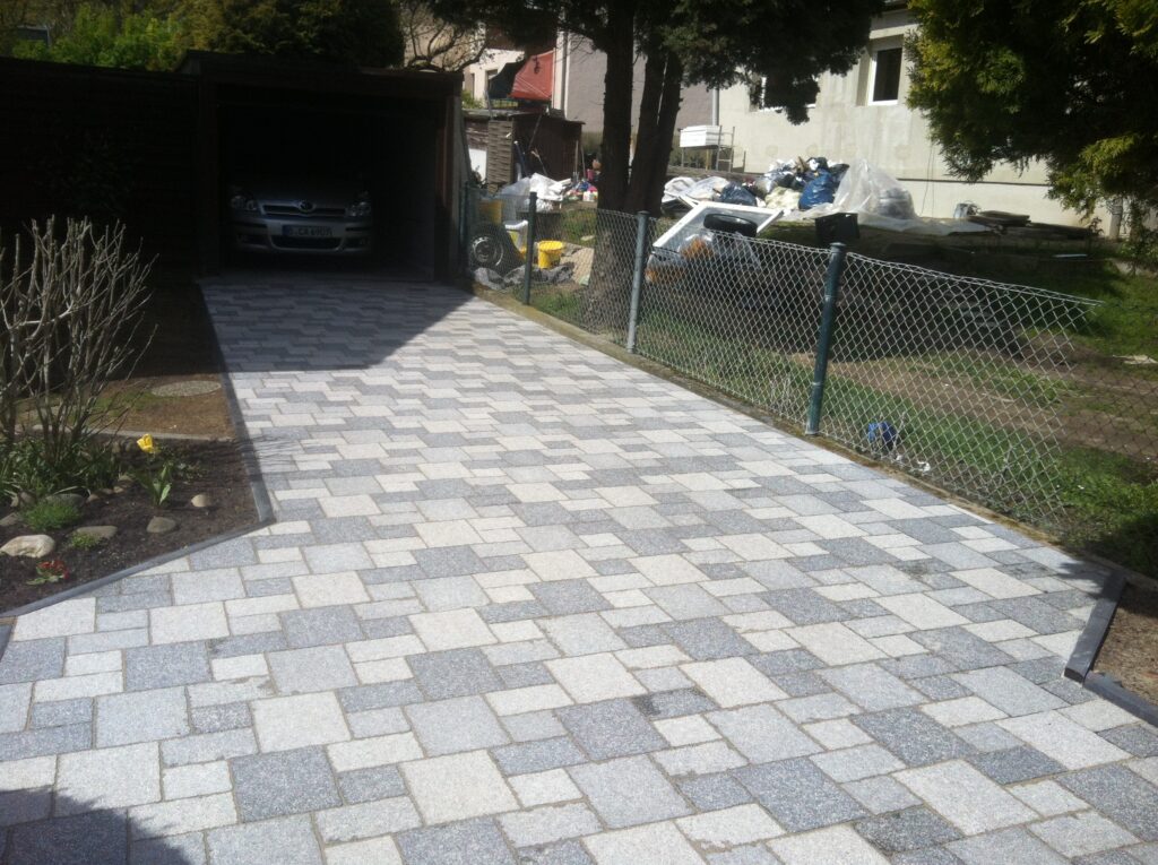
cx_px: 579
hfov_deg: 52.7
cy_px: 432
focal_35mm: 35
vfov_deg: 40.6
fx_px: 1169
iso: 80
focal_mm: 3.85
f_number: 2.8
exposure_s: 1/2742
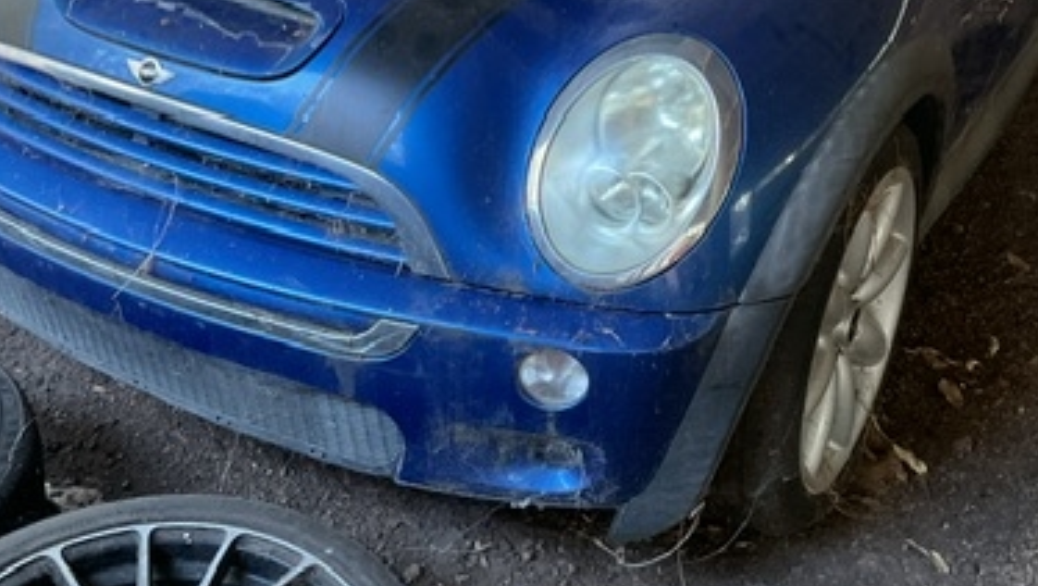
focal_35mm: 54
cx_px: 566
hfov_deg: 38.4
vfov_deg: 21.5
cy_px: 6
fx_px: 1487
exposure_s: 1/60
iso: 250
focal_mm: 3
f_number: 1.8
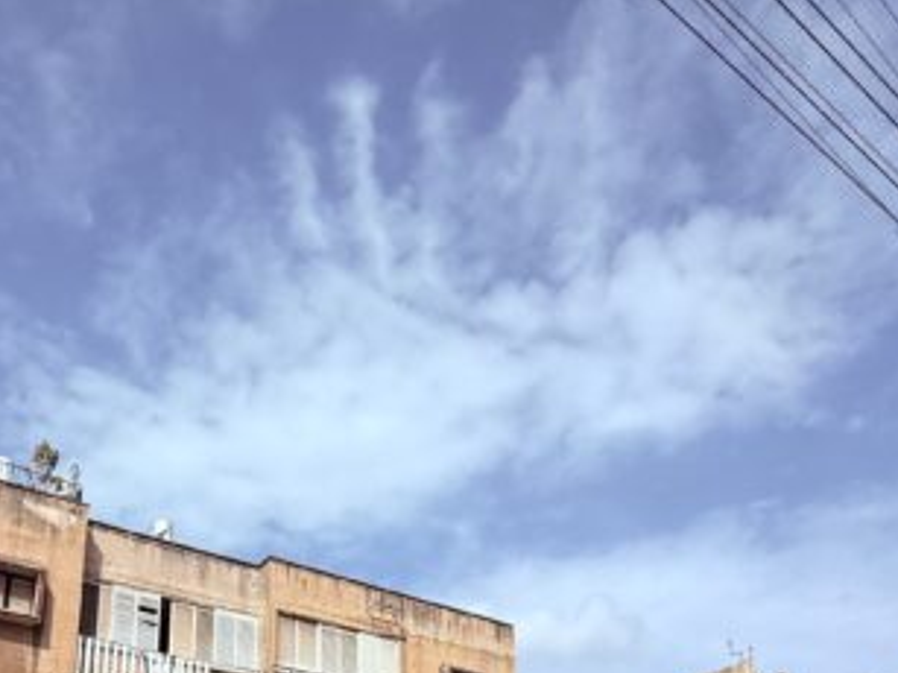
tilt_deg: +17.7
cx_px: 345
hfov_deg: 52.2
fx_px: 908
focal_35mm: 35
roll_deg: +1.3
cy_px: 737
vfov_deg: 35.0
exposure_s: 1/3289
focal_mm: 2.22
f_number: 2.2
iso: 50
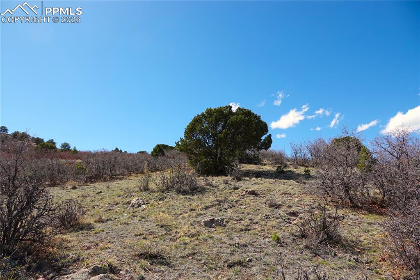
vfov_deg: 53.1
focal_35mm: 24
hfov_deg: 73.8
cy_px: 140
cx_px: 210
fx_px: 280
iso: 100
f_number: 4
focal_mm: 8.8
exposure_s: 1/640
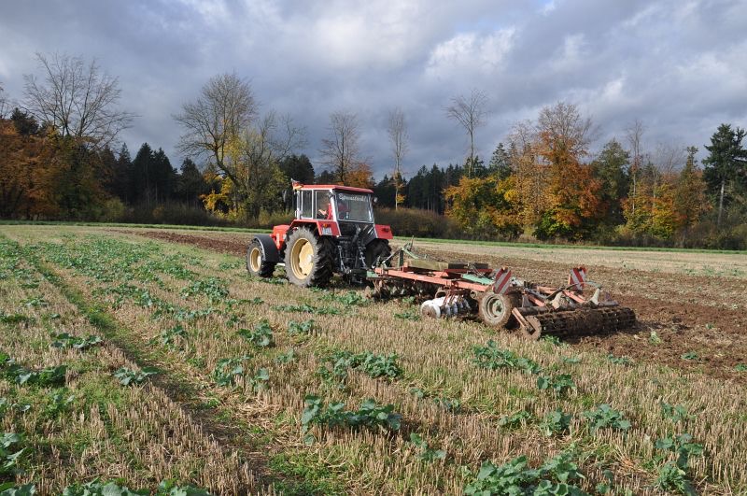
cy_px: 248
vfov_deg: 47.8
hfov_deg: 67.5
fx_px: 559
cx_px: 374
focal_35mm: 27
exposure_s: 1/320
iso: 200
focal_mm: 18
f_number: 9
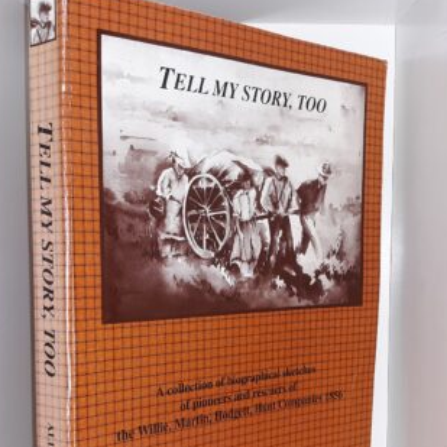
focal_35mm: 48
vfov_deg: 34.9
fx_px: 701
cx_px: 207
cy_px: 308
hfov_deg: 35.3
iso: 50
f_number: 1.7
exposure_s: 1/60
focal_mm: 3.7
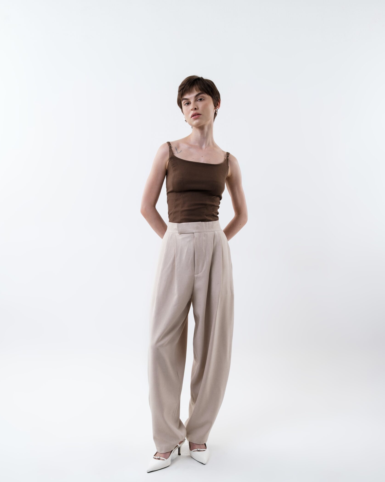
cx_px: 192
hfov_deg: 37.3
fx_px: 570
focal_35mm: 40
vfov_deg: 45.7
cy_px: 273
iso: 80
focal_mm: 23
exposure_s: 1/125
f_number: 13
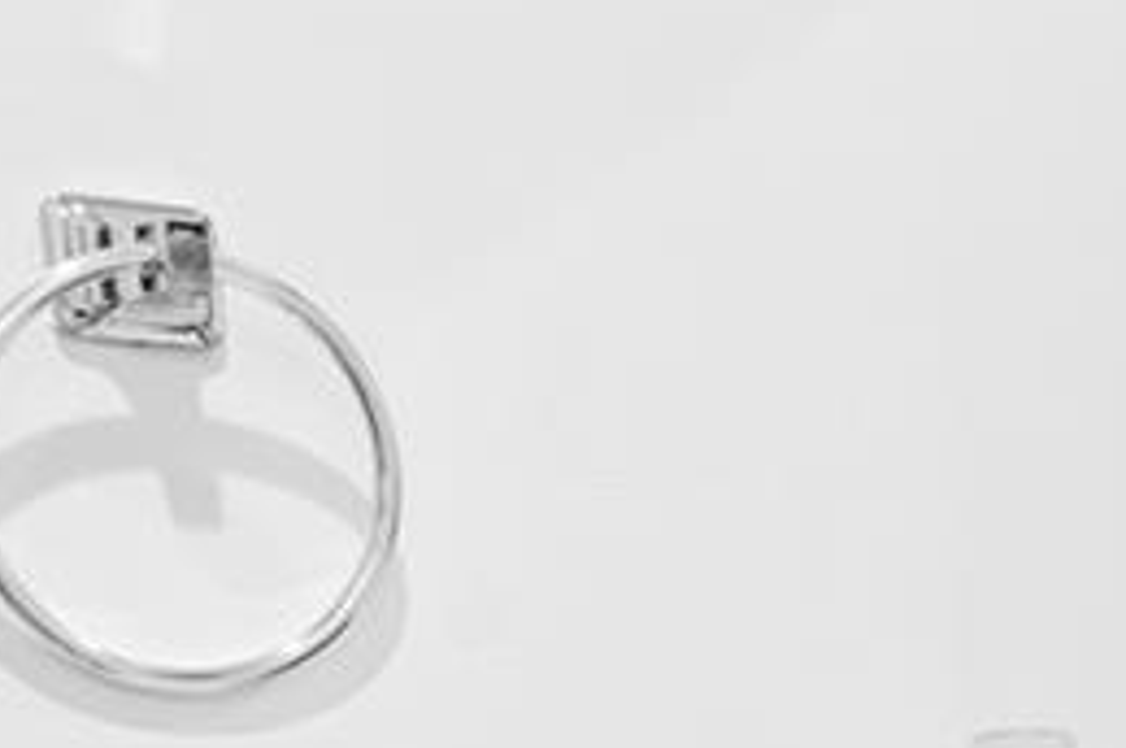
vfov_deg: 9.3
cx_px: 2469
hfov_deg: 12.6
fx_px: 4248
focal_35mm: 136
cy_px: 1566
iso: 200
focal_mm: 22
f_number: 9
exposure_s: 1.6
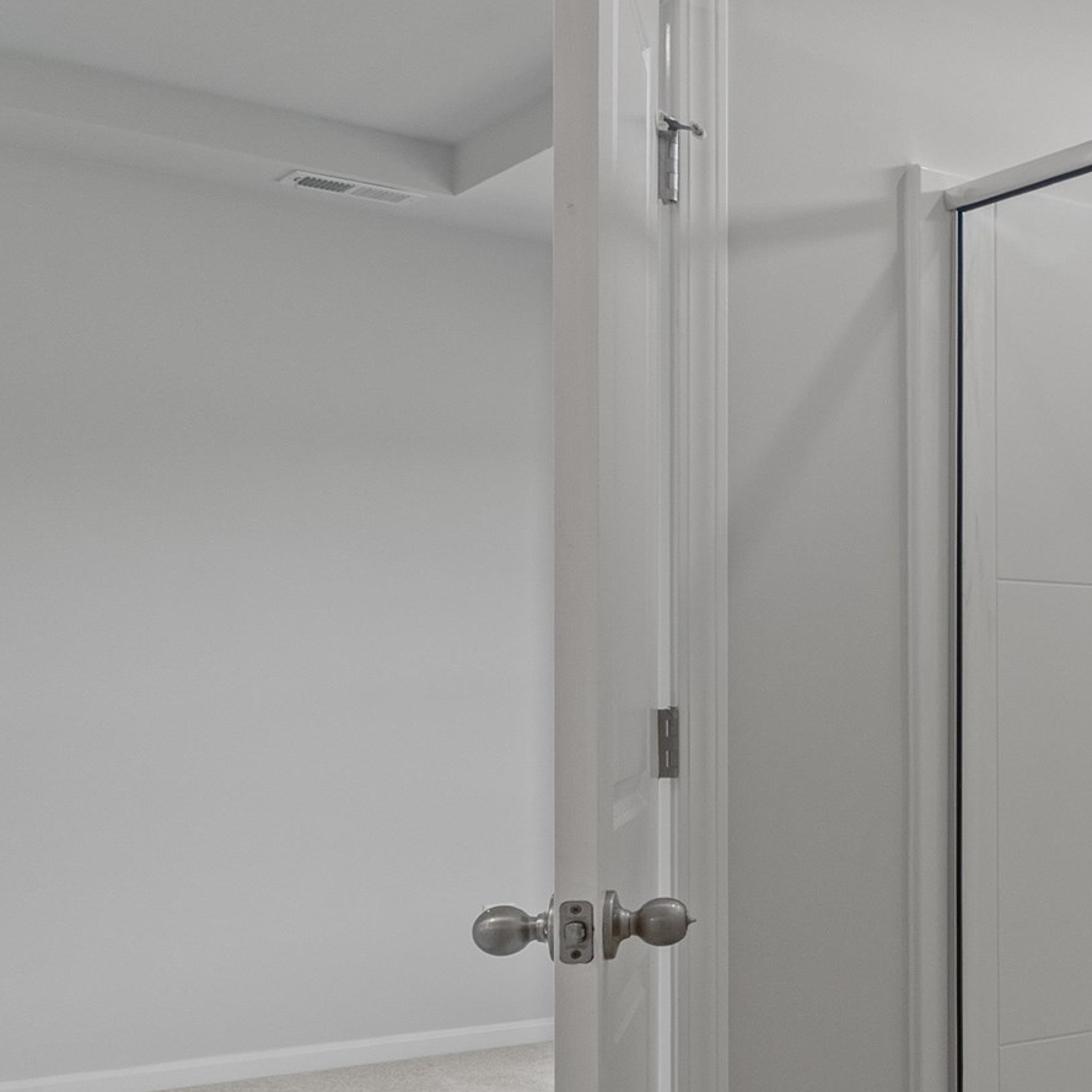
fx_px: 1677
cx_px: 1774
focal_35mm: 47
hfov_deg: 24.5
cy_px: 741
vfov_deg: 35.7
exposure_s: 1/15
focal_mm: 16
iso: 640
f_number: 8
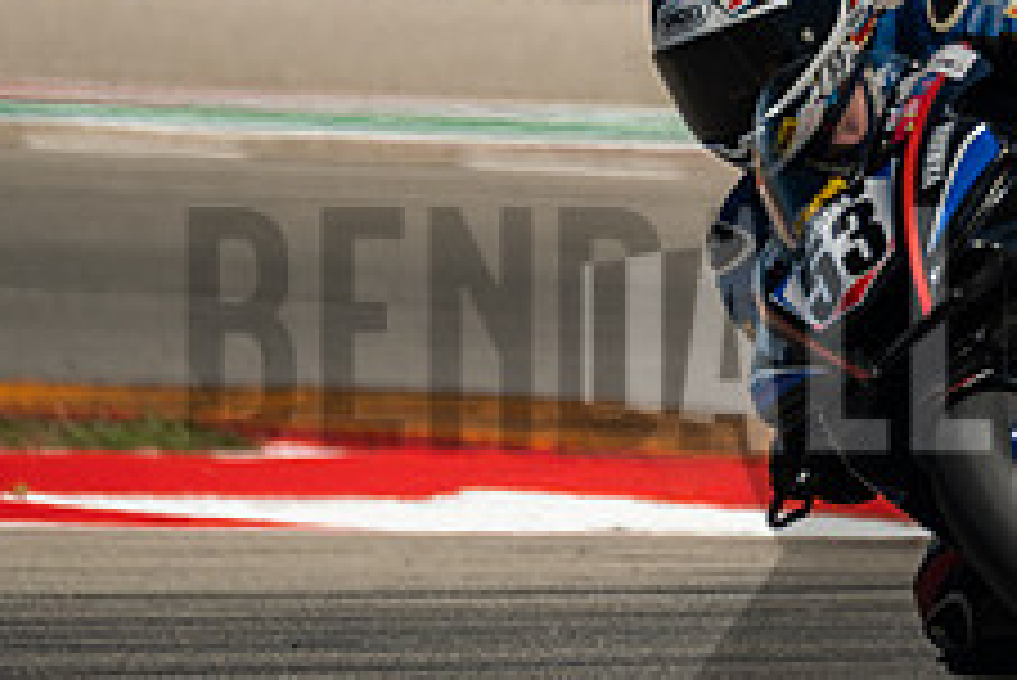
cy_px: 335
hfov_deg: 1.4
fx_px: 41948
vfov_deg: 0.9
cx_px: 1134
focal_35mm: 1484
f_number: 5.6
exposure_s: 1/1600
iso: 500
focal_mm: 386
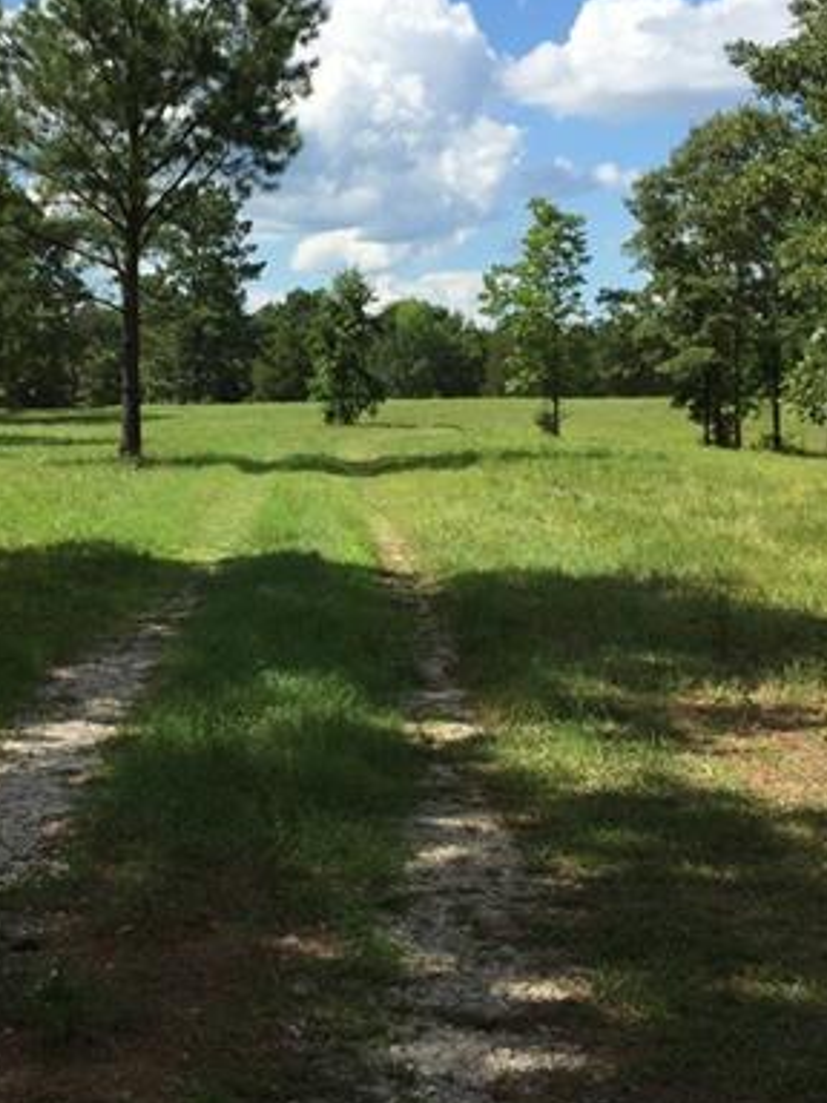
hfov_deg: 24.8
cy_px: 451
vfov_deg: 33.1
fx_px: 1848
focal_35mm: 58
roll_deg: -1.5
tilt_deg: +0.8
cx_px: 161
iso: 32
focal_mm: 4.15
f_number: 2.2
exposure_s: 1/2198
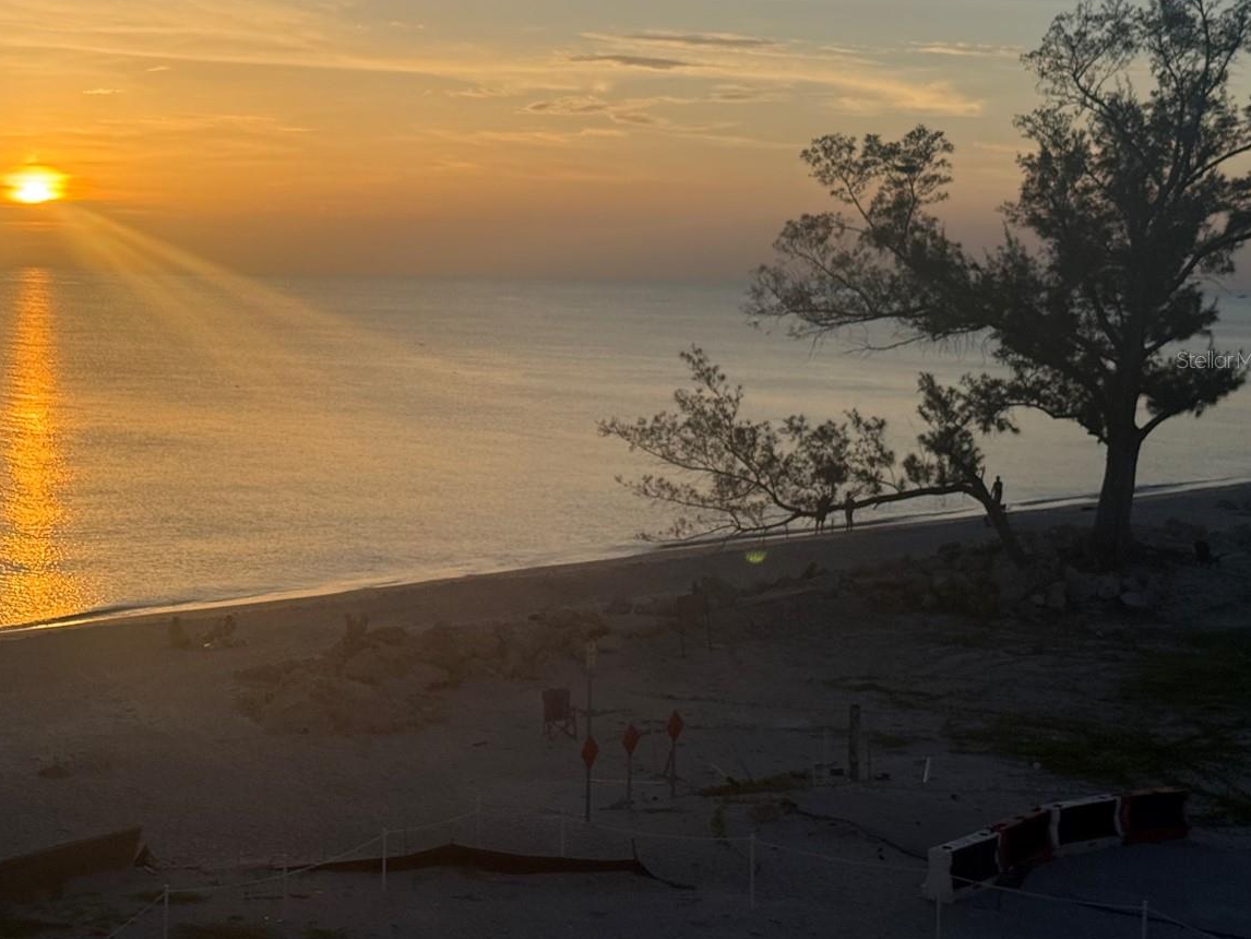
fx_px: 2422
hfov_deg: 28.8
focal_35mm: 67
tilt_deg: -2.4
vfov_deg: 21.9
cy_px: 359
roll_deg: -1.1
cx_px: 406
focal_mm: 6.76
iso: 64
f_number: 1.78
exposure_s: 1/5208
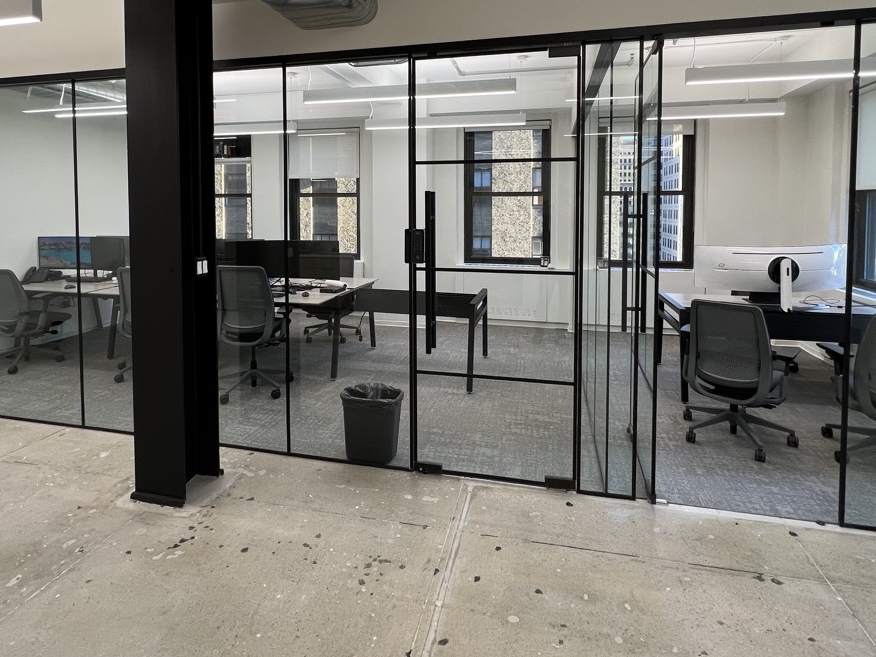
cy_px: 231
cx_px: 428
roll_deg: +0.6
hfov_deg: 84.7
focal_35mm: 19
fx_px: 481
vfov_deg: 67.2
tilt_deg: -2.5
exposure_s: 1/120
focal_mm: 1.57
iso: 100
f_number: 1.8
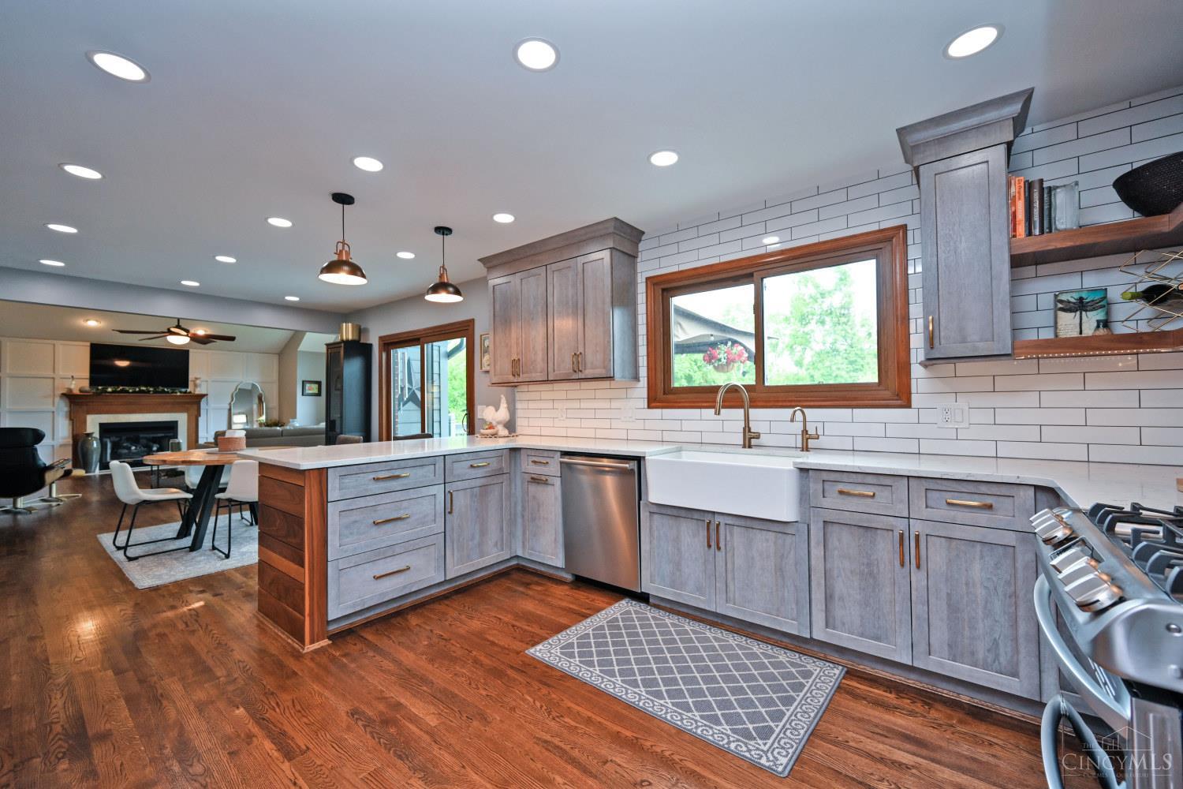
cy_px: 394
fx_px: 460
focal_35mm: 14
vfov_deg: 81.2
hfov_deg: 104.3
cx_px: 592
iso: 450
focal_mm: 14
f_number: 4
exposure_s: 1/60
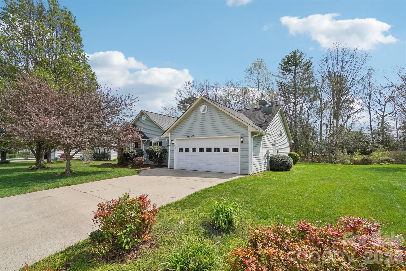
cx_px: 203
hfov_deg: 100.4
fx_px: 169
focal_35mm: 15
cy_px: 136
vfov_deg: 77.3
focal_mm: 10
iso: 100
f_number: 8
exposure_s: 1/250
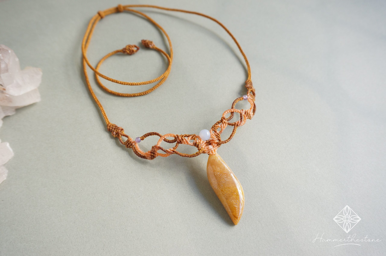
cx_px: 193
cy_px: 128
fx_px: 321
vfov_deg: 43.5
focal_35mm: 30
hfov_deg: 62.0
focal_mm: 20
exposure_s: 1/60.2
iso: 400
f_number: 5
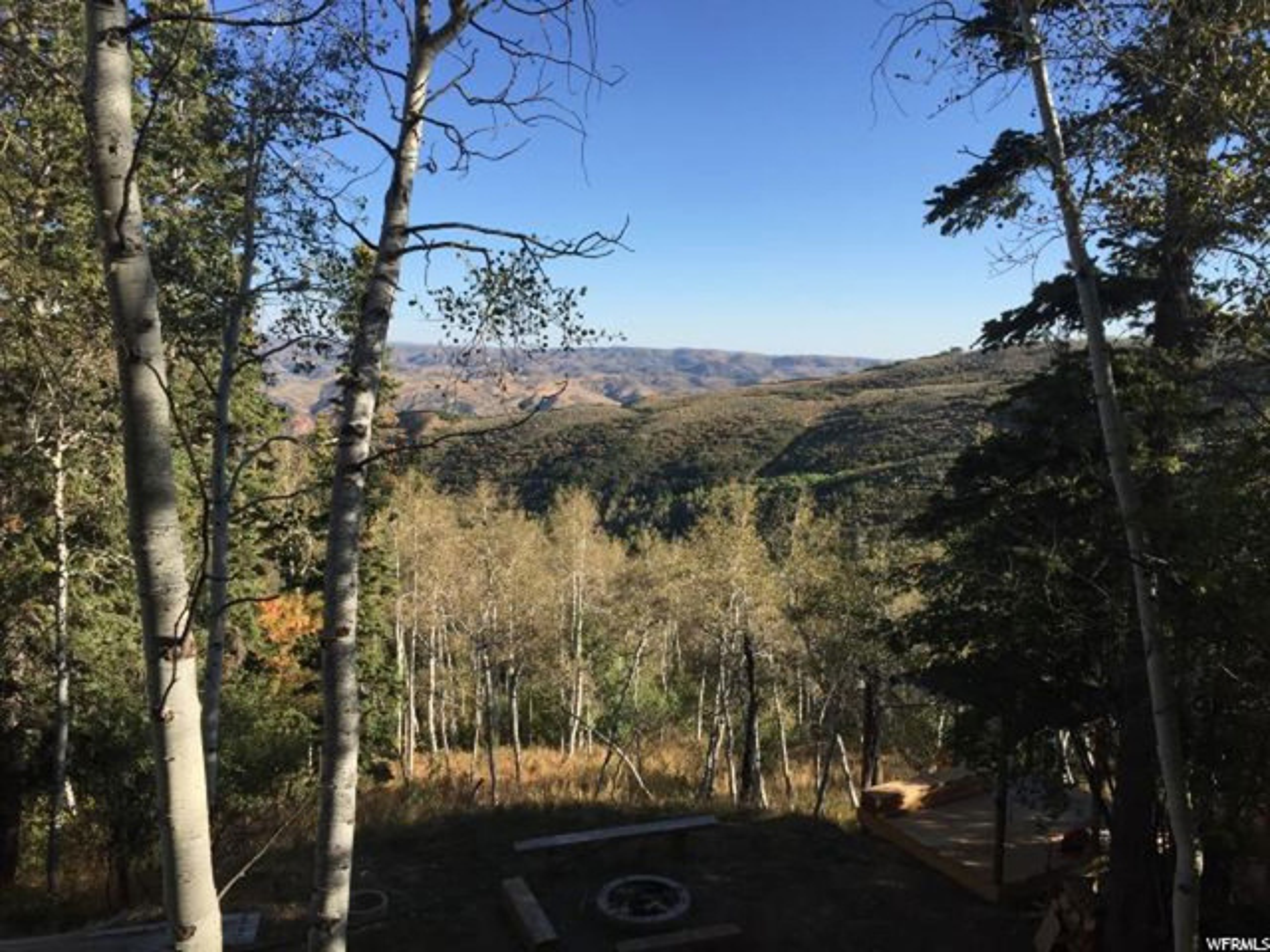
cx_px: 635
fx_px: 1064
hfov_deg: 61.7
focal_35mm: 29
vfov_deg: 48.2
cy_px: 476
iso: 32
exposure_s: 1/1236
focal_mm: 4.15
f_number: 2.2
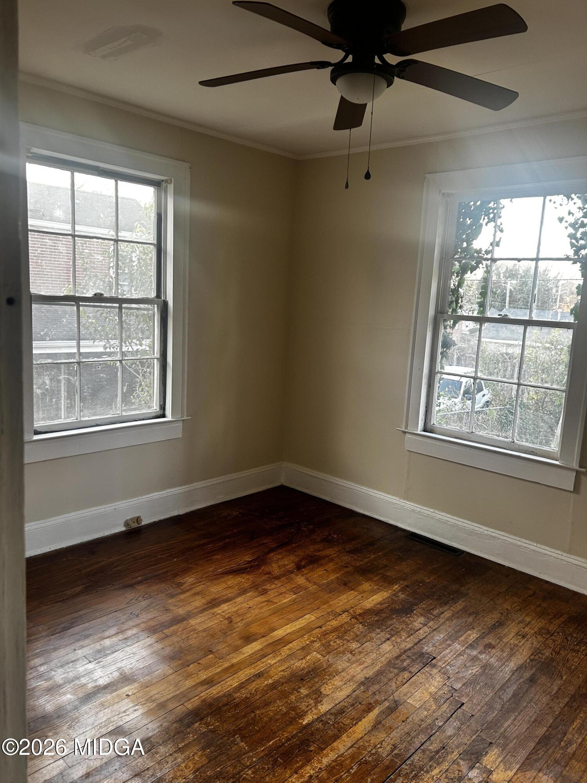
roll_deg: -3.0
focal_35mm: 26
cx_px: 294
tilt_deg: -10.0
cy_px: 392
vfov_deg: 67.3
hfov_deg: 53.1
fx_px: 588
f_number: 1.5
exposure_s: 1/60
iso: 100
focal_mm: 5.7
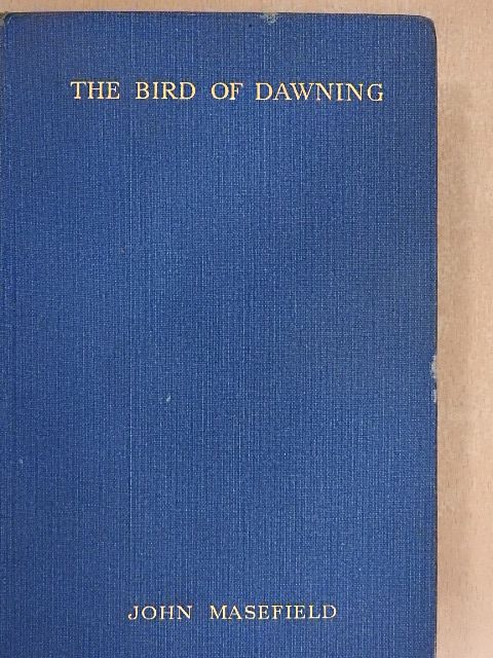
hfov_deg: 29.1
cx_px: 246
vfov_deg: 38.2
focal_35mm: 50
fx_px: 949
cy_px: 329
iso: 1600
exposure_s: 1/80
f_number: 4
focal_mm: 9
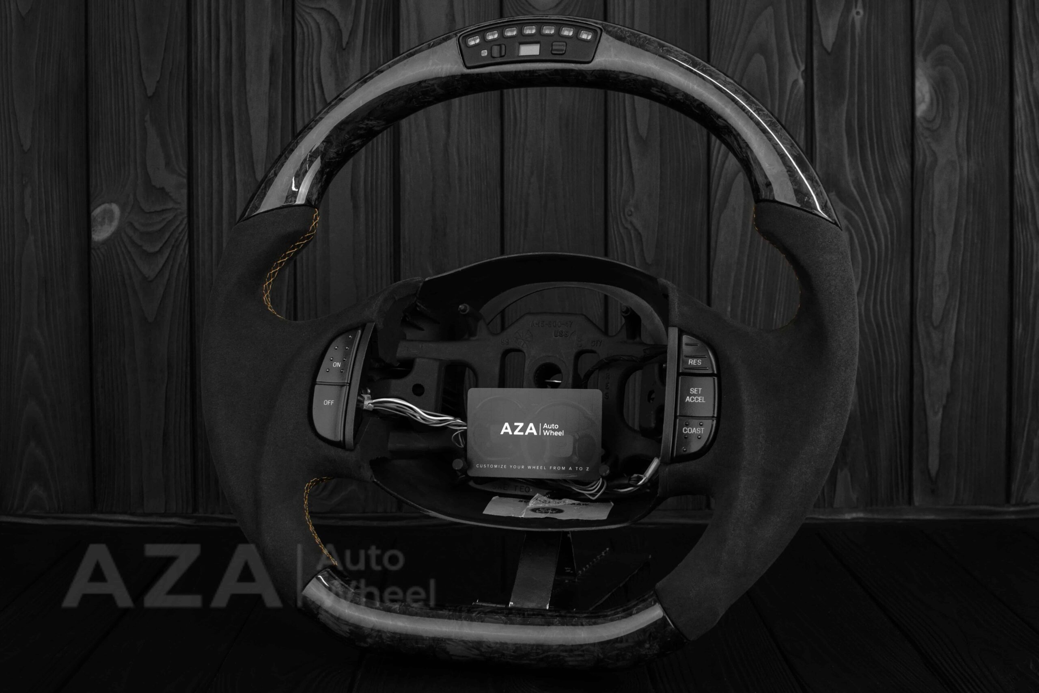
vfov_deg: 25.8
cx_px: 520
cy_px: 346
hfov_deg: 37.8
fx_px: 1515
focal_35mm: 52
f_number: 6.3
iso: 500
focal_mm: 35
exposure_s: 1/125
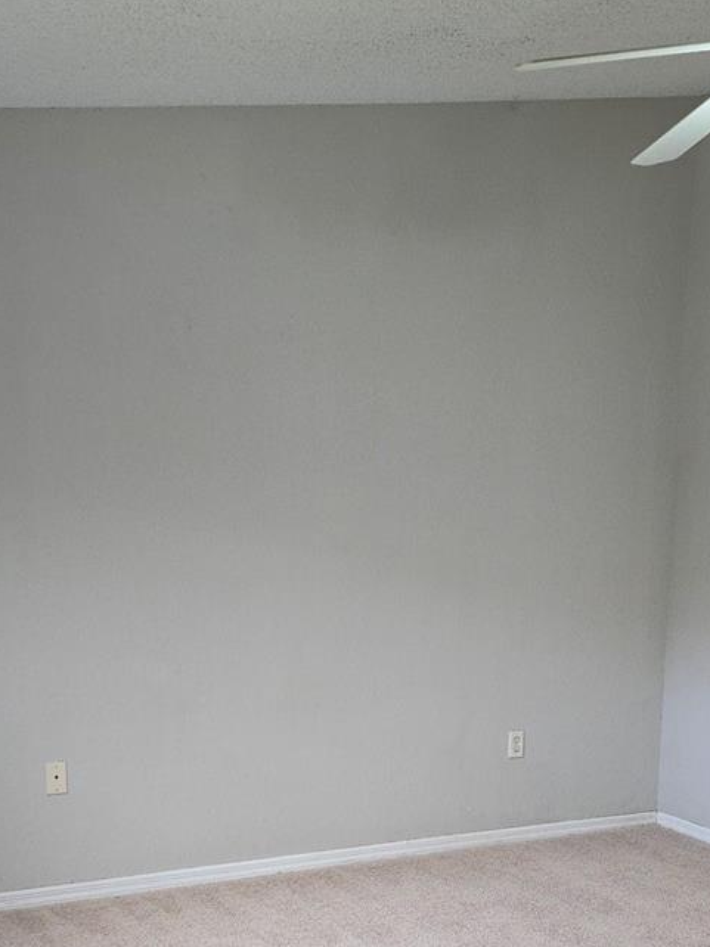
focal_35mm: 43
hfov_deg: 33.4
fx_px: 1177
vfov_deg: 42.8
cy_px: 687
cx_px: 444
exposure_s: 1/120
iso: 160
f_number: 1.7
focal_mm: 6.3
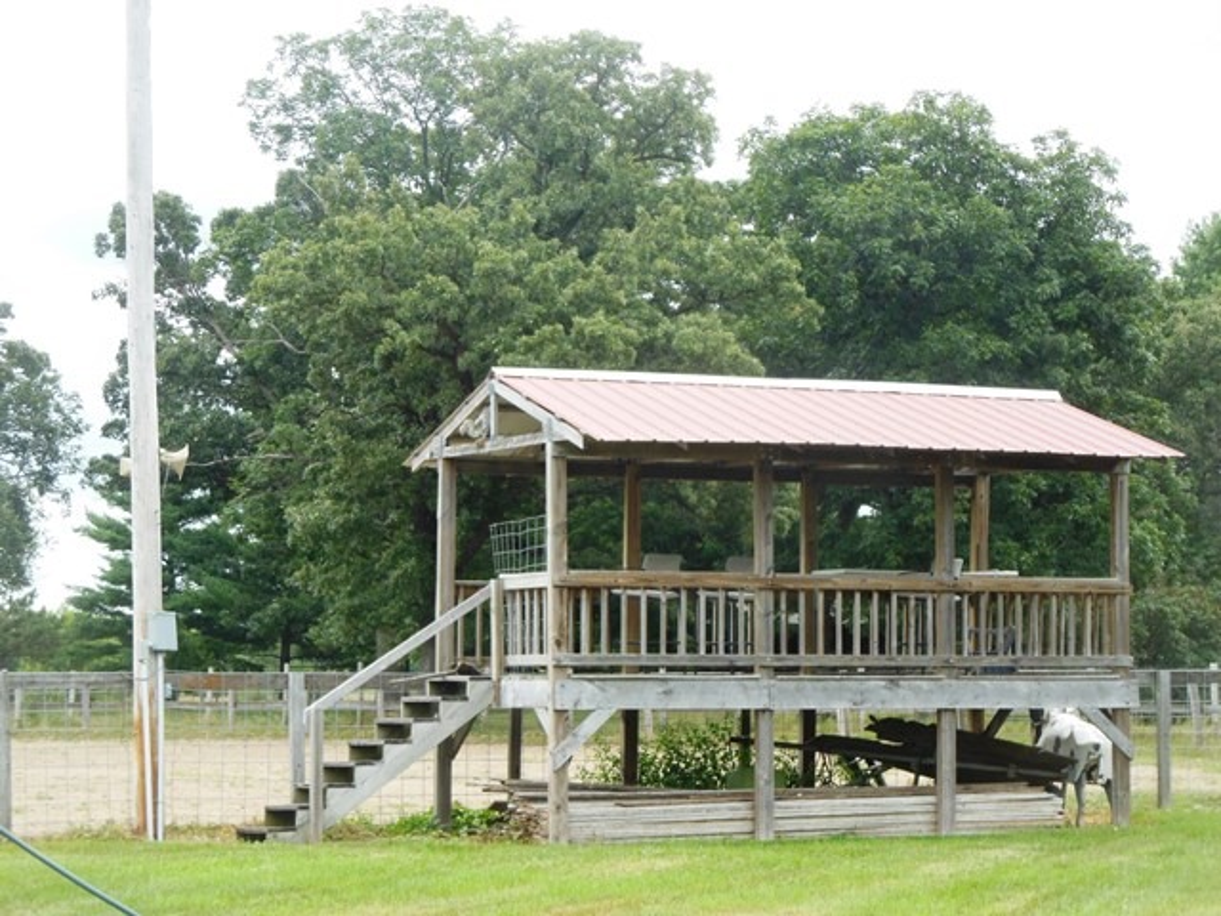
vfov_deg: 17.0
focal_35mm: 87
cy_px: 458
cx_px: 610
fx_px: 3069
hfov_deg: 22.5
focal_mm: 15.5
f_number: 4.6
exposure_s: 1/200
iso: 125
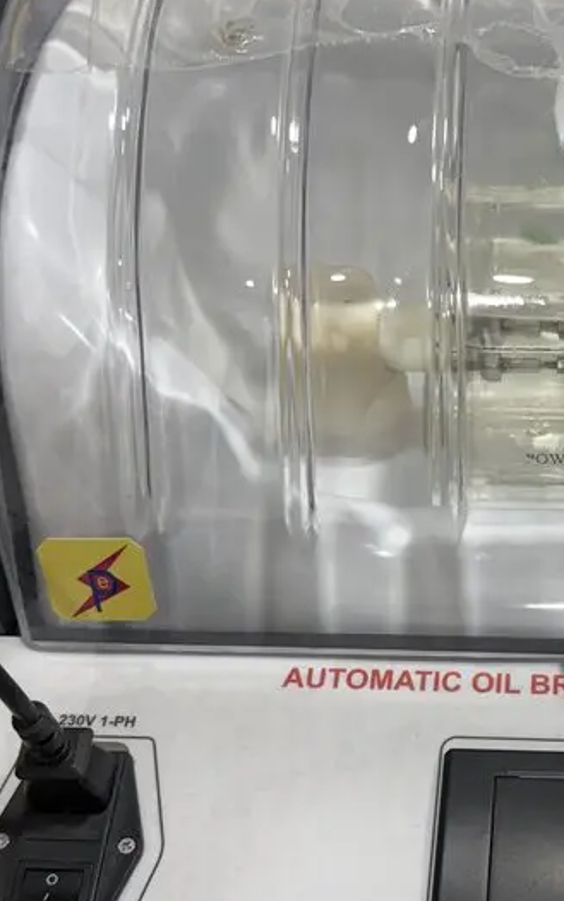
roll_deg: +0.1
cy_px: 504
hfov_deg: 21.6
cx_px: 564
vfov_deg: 35.1
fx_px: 1426
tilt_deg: -39.2
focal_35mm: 58
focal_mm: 6.76
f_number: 1.78
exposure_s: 1/100
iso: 100
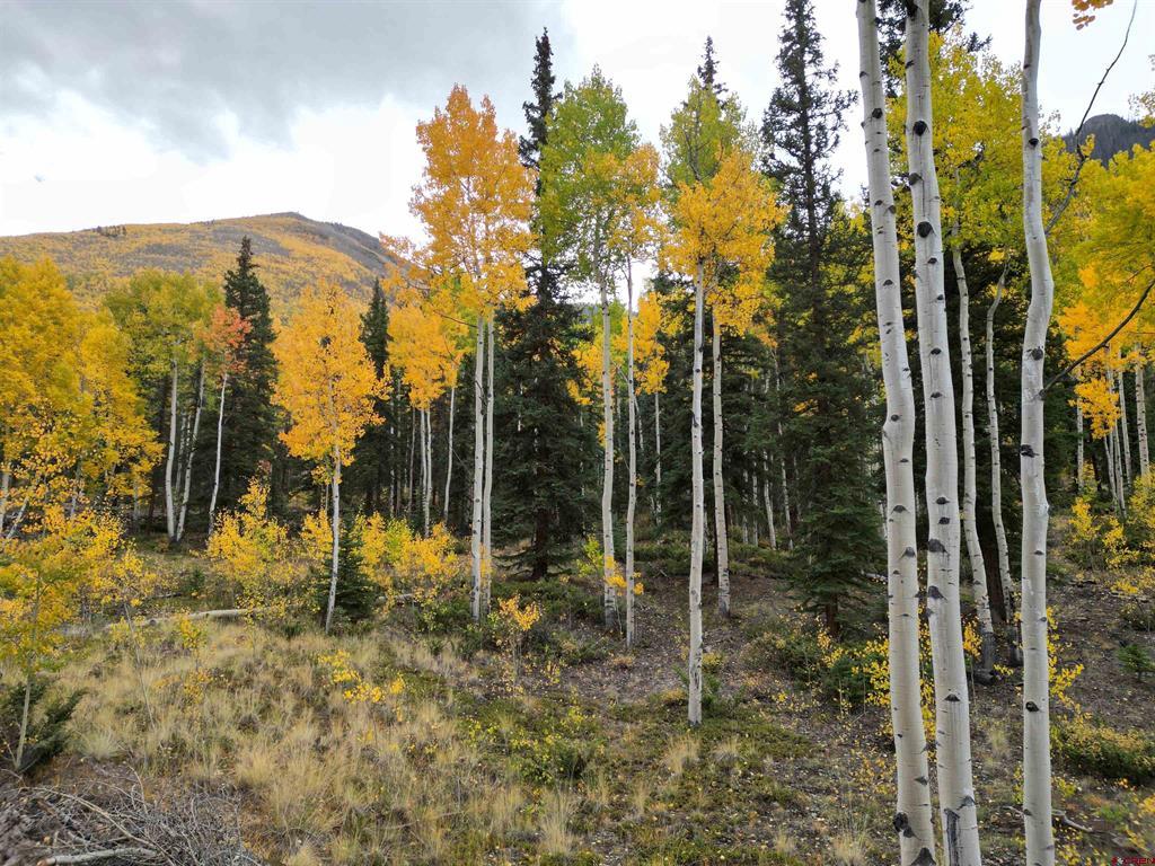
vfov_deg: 56.8
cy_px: 433
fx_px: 801
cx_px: 578
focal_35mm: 24
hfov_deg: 71.6
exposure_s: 1/1250
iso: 110
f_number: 1.7
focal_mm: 6.72
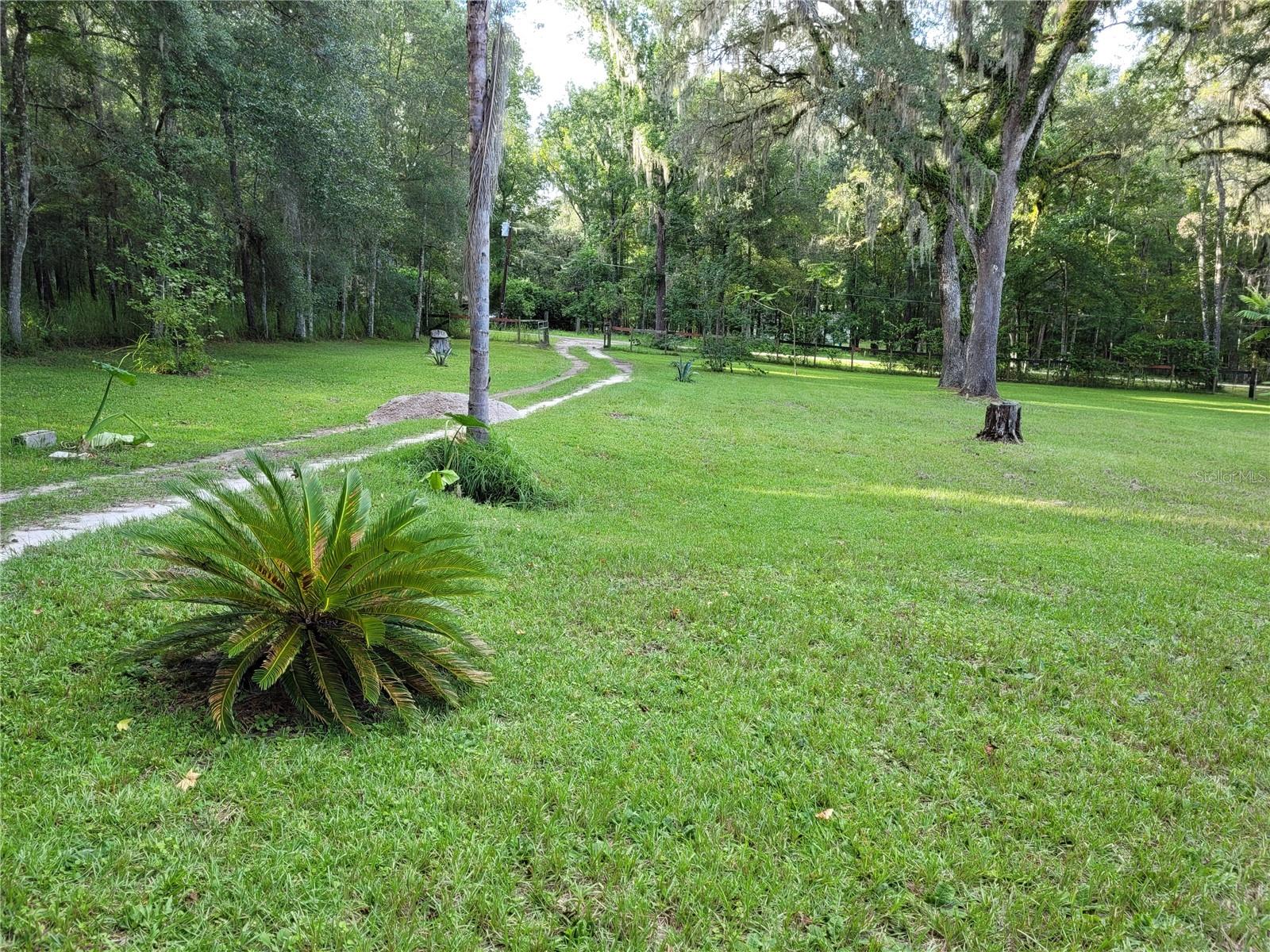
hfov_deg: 67.3
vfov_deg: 53.1
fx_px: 954
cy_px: 476
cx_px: 635
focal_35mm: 26
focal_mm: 5.4
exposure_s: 1/127
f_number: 1.8
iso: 40
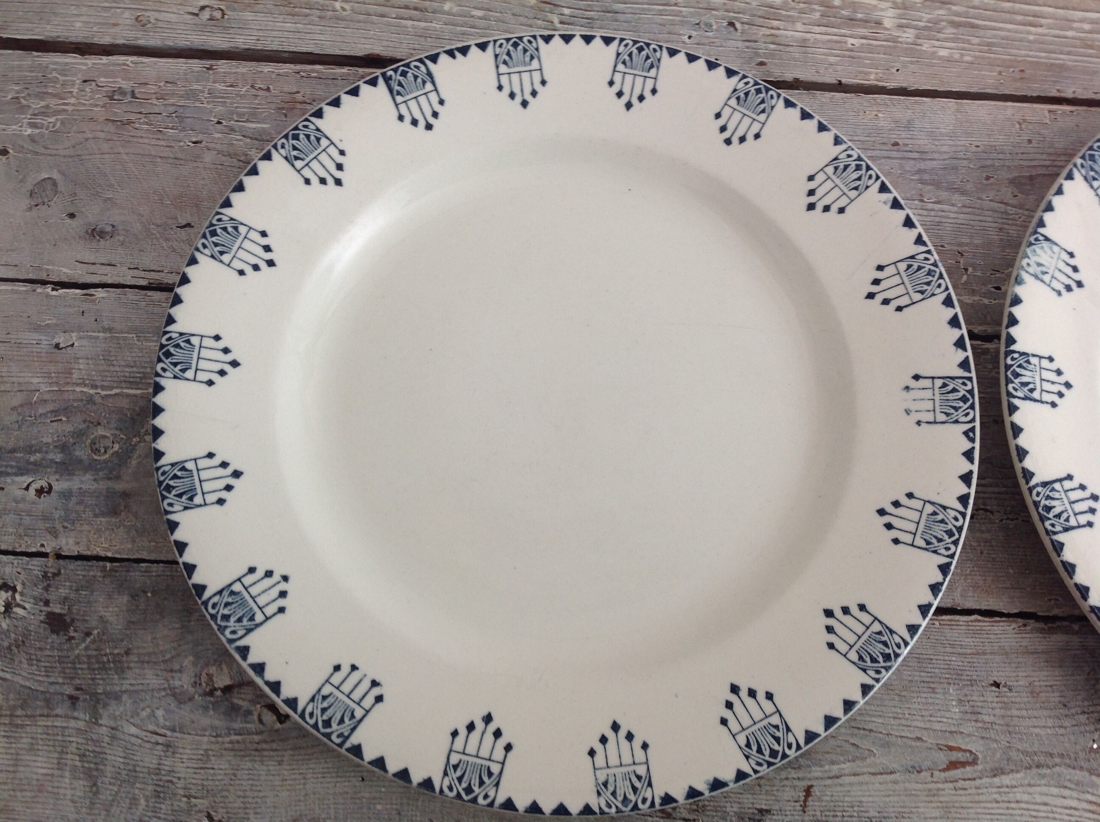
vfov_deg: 40.6
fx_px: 1111
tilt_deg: -72.3
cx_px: 550
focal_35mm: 35
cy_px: 411
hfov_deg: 52.7
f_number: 2.4
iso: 50
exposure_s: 1/20
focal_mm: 4.28
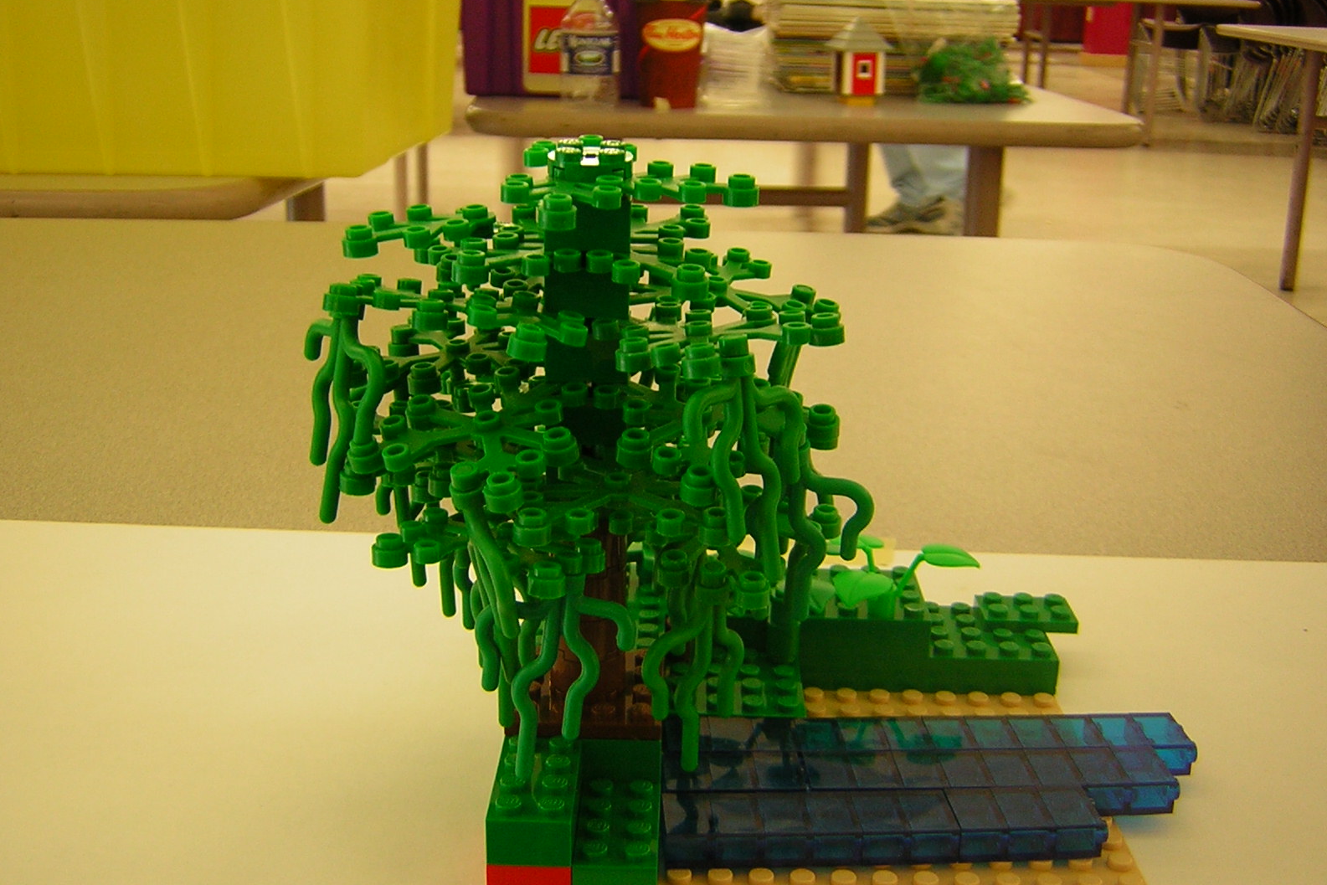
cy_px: 436
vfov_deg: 31.9
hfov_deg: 46.4
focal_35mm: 42
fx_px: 1548
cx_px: 663
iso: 53
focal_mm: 5.2
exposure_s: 1/6.1
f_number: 2.7
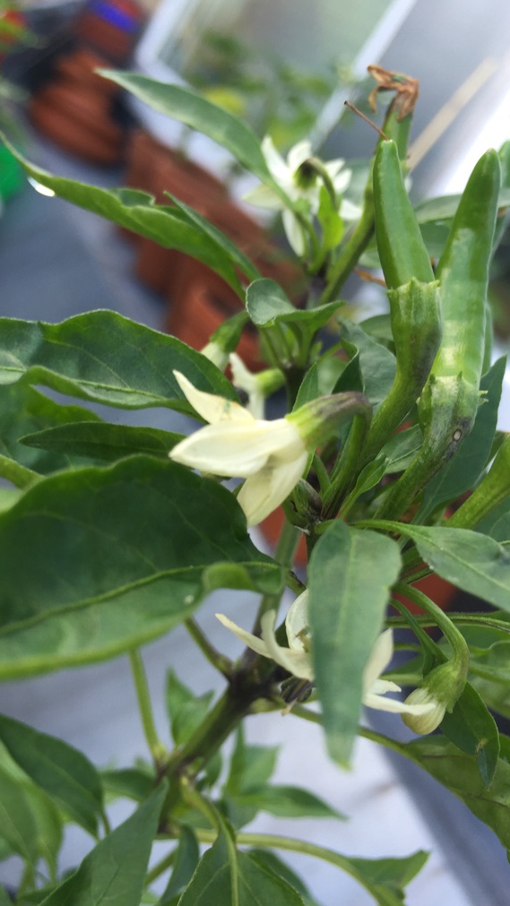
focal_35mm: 32
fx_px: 769
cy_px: 451
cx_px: 220
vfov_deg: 61.0
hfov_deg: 36.6
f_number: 2.2
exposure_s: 1/114
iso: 32
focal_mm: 4.15
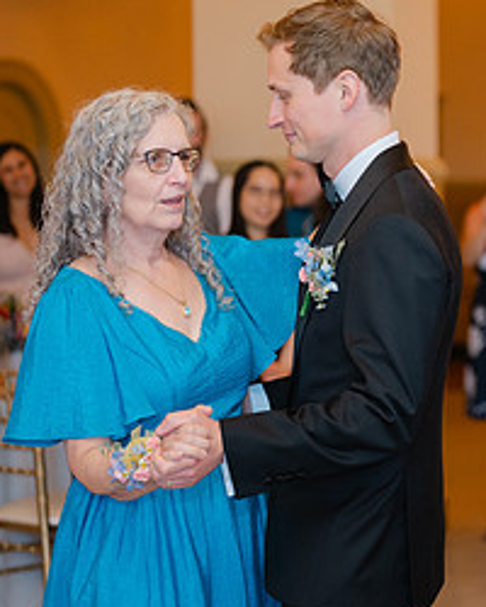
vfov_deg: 17.6
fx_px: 1960
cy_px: 273
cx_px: 539
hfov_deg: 13.8
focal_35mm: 109
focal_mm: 50
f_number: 1.8
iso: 320
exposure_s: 1/125
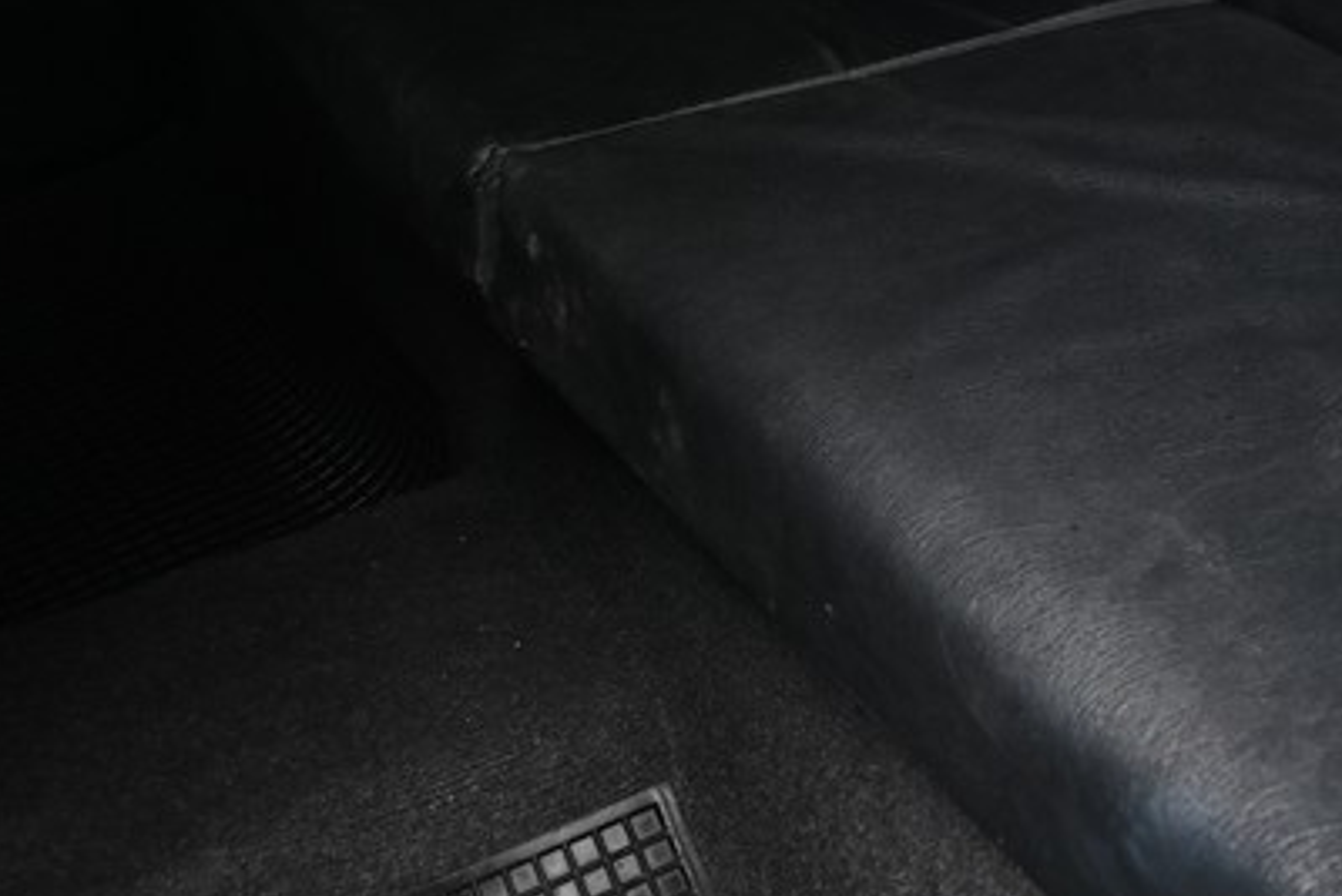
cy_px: 84
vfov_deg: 20.2
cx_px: 1308
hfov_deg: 28.8
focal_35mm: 66
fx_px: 2461
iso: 400
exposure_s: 1/30
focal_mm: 24
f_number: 5.6
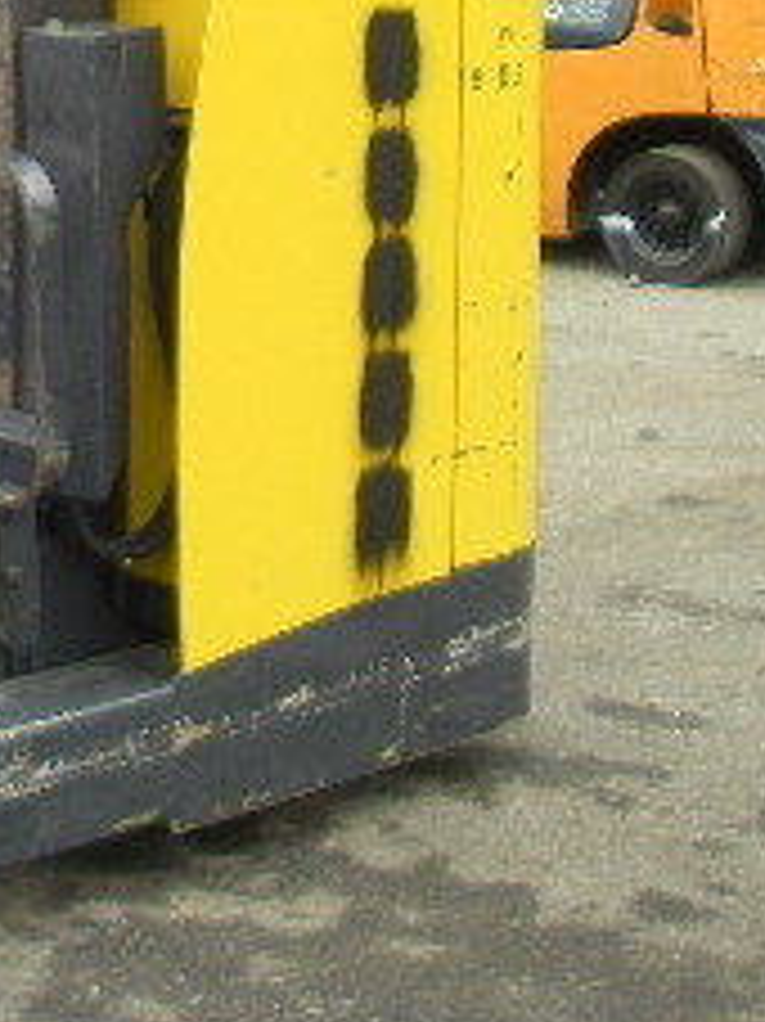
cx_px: -230
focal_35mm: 107
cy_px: -14
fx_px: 3156
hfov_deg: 13.3
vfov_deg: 17.9
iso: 64
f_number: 3.3
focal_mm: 6.3
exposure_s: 1/50
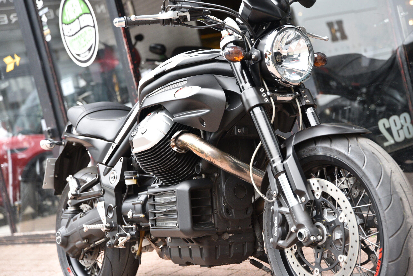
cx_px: 206
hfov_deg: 28.8
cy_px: 138
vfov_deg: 19.5
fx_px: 803
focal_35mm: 70
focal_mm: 70
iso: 1000
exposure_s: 1/250
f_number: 4
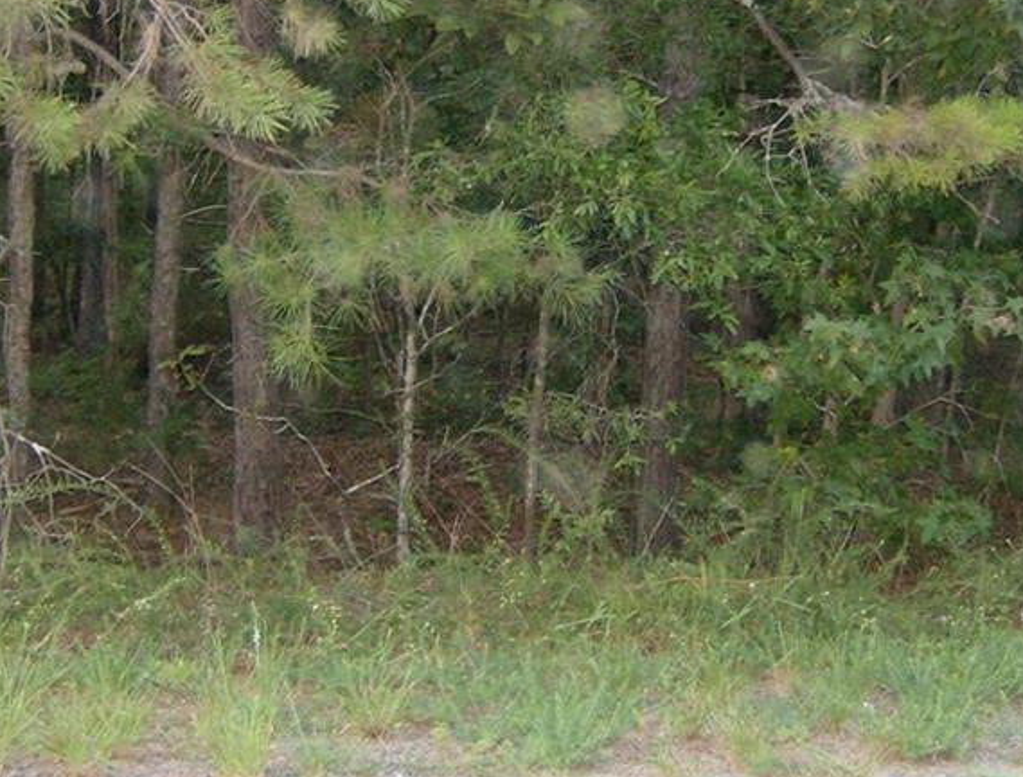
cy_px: 275
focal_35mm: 64
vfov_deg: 23.0
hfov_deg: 30.1
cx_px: 531
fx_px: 1900
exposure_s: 1/60
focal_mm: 6
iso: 200
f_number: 2.8
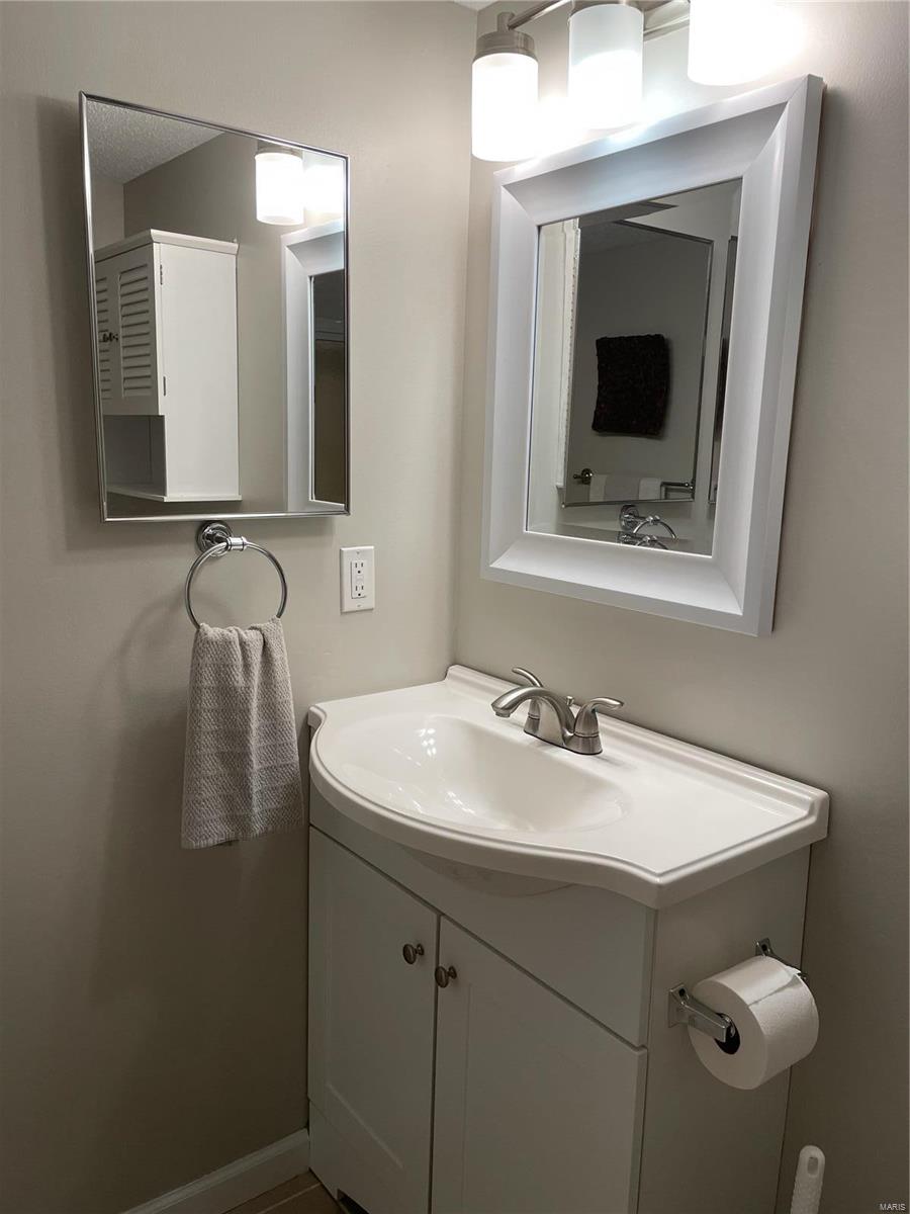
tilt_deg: -9.7
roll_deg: -1.9
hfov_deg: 53.1
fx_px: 911
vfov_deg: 67.3
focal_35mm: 26
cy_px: 607
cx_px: 455
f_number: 1.6
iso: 80
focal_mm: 4.2
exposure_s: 1/120
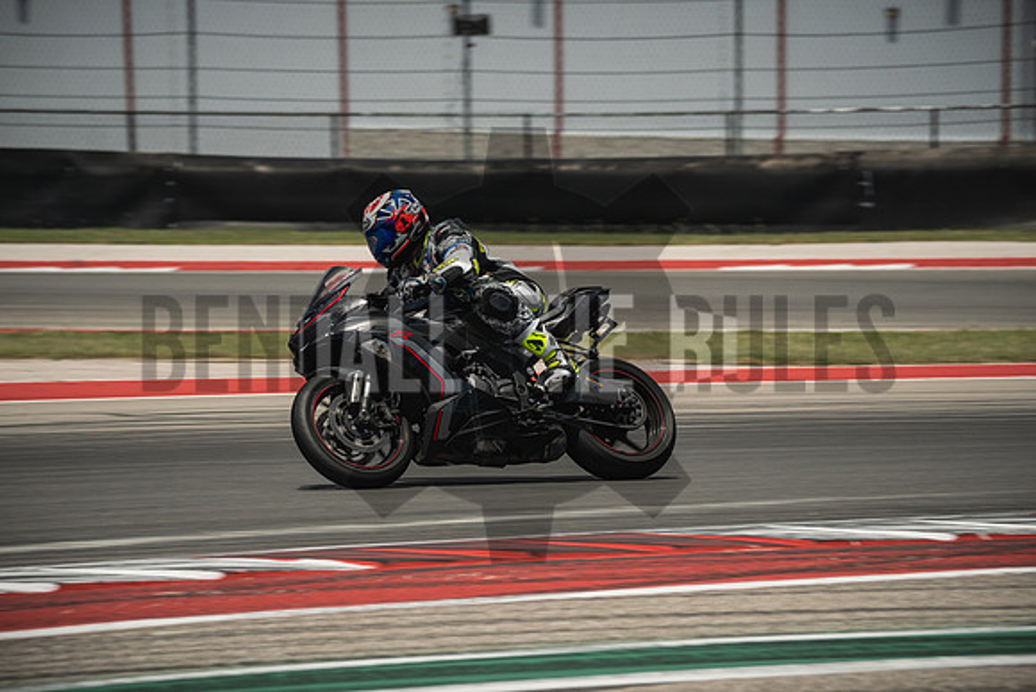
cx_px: 518
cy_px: 346
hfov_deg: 7.0
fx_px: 8491
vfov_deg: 4.7
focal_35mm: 295
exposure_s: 1/400
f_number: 8
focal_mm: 196.6
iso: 160
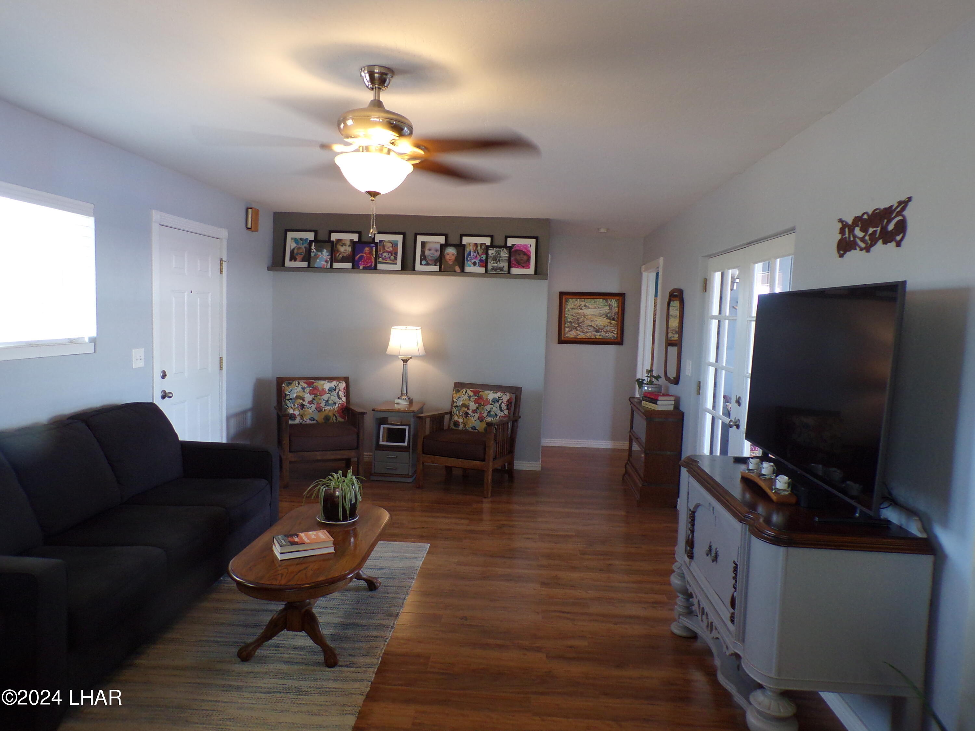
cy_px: 366
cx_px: 488
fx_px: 676
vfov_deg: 56.8
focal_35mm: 24
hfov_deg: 71.6
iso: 186
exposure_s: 1/34
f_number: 3
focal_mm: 4.3
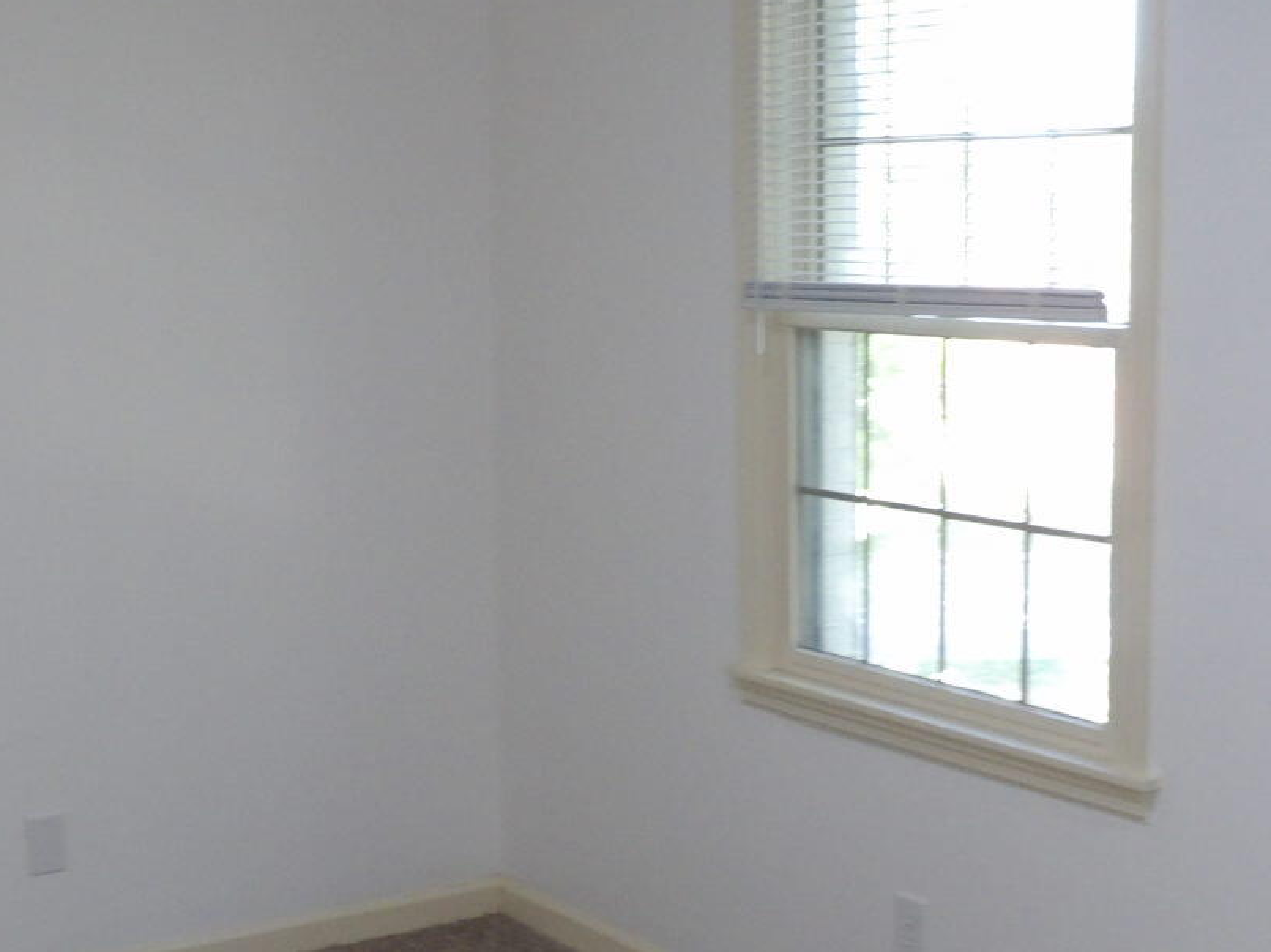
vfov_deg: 24.0
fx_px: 2239
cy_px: 575
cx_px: 501
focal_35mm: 61
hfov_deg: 31.6
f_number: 3.2
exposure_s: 1/25
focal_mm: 4.3
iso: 200
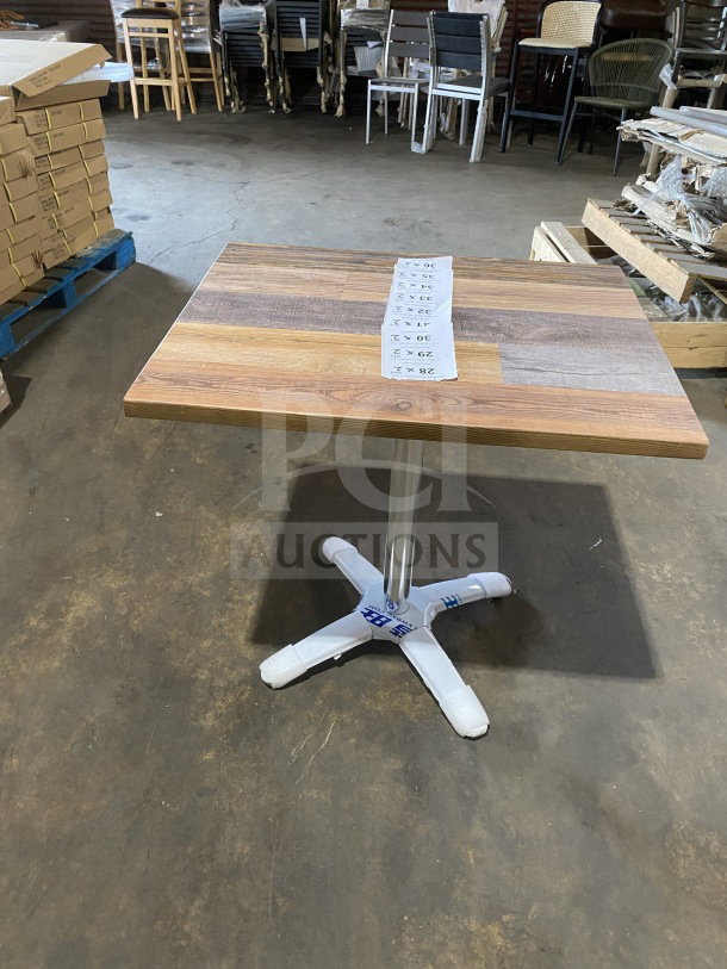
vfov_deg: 67.3
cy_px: 484
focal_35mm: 26
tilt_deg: -36.1
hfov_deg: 53.1
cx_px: 364
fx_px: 728
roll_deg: -1.8
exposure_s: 1/60
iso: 400
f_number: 1.8
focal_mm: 4.25
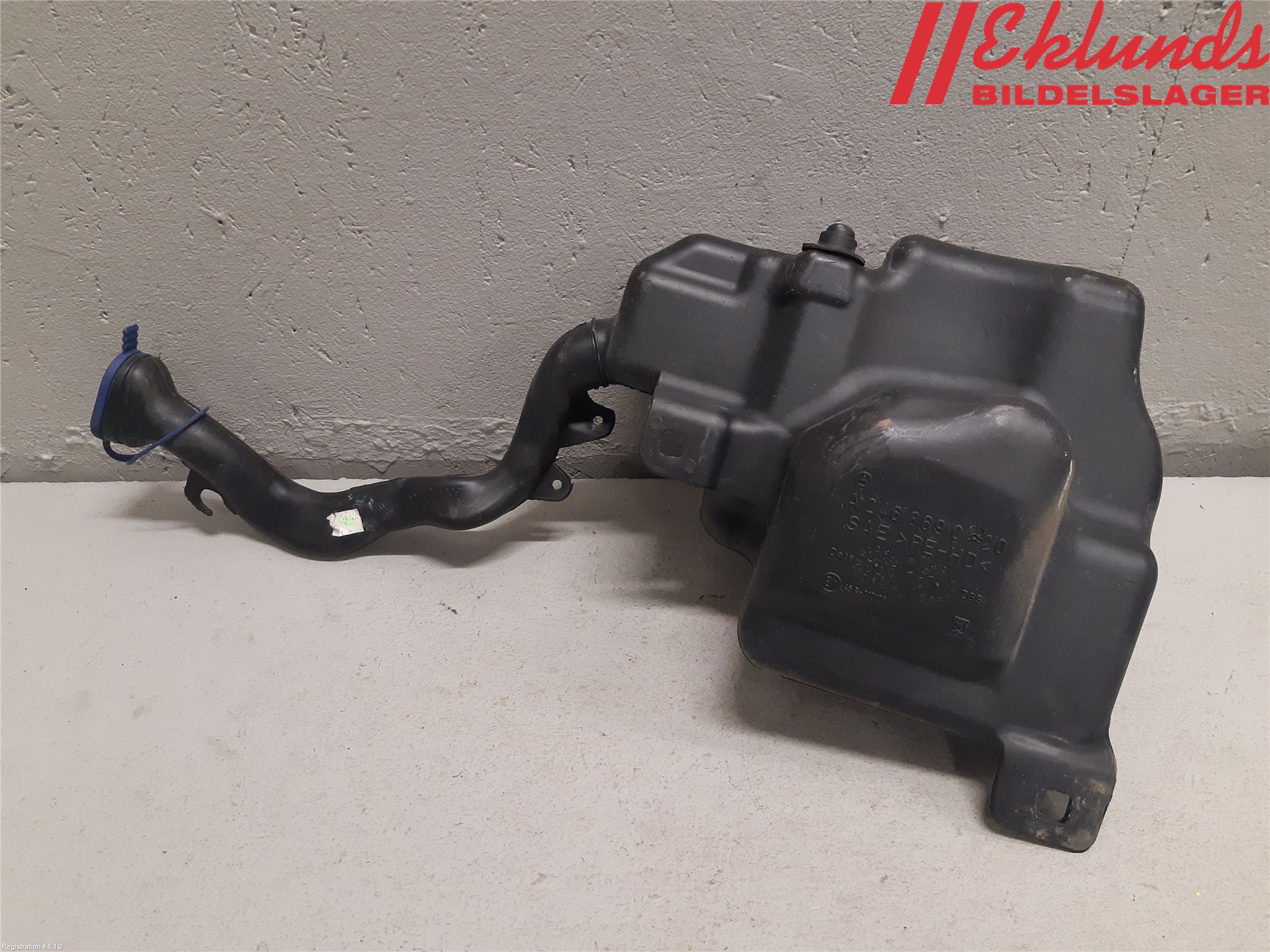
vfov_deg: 53.1
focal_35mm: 26
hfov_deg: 67.3
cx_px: 635
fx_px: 954
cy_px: 476
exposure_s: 1/50
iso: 200
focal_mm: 3.93
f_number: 1.7
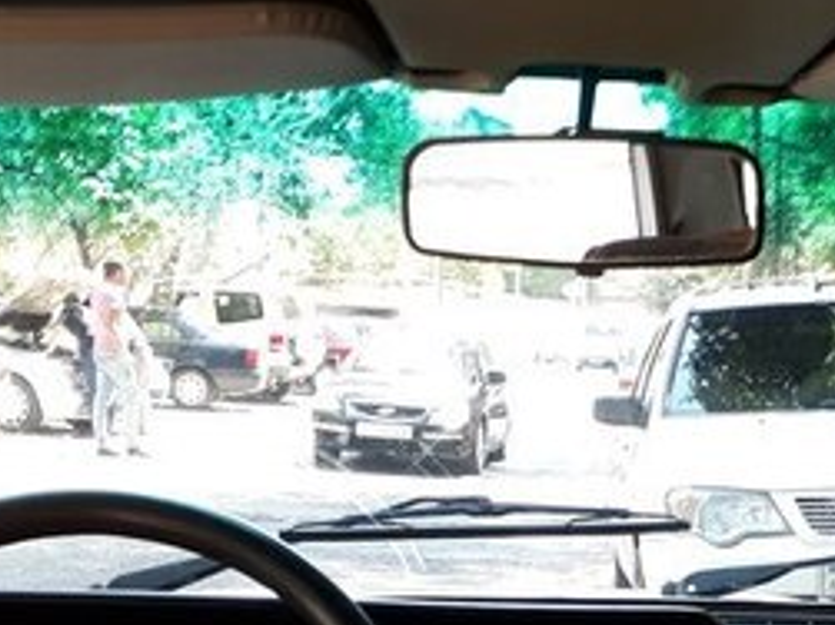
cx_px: 672
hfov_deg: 26.9
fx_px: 1712
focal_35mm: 71
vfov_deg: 19.3
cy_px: 783
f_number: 1.9
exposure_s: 1/50
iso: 40
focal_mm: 3.6
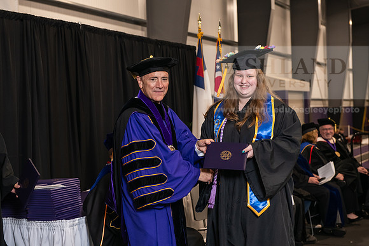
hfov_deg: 30.5
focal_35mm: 66
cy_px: 123
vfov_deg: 20.6
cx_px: 184
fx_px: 677
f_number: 5
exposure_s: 1/125
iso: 1600
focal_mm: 66
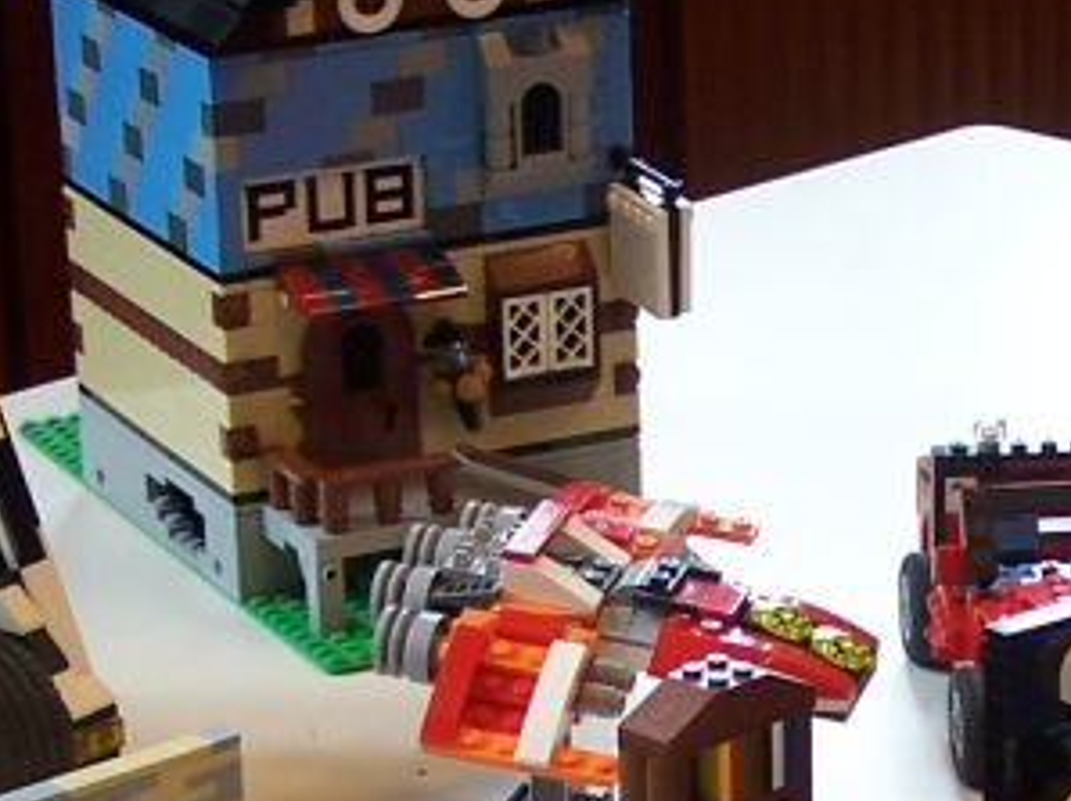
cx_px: 744
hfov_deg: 13.3
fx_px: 4575
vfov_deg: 10.0
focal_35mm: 148
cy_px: 758
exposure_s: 1/15
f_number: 2.9
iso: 80
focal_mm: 7.1
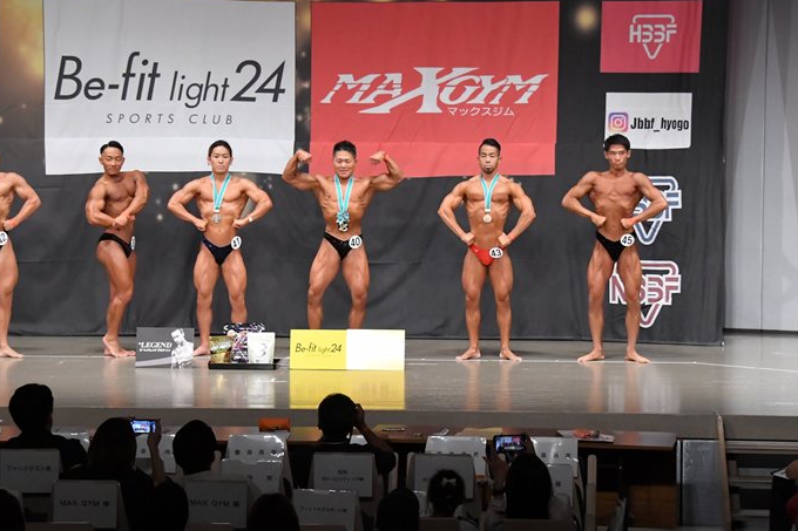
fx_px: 2349
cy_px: 257
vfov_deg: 12.9
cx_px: 384
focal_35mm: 106
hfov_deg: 19.3
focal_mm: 62
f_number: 5.6
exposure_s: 1/400
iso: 6400
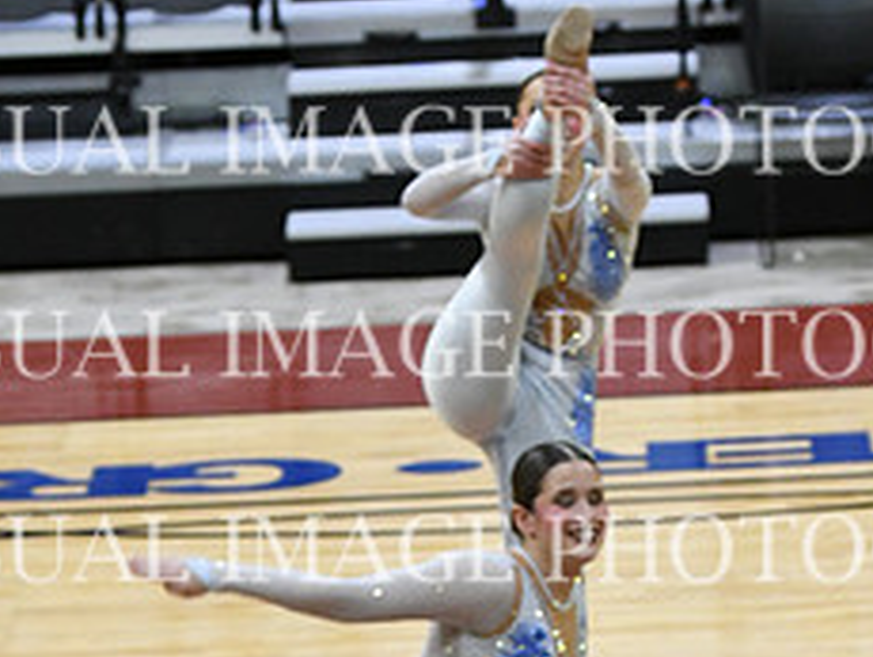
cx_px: 518
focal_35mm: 371
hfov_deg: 5.3
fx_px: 9366
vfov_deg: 4.0
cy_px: 854
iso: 5000
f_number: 4
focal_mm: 102
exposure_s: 1/400
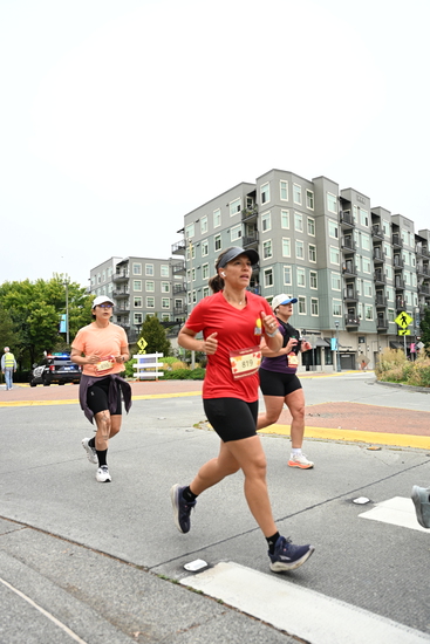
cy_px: 322
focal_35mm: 29
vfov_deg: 63.6
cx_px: 215
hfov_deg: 45.0
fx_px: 519
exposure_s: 1/800
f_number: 4
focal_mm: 29
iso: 1600
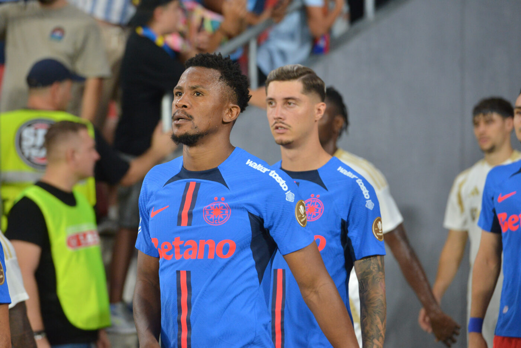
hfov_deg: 10.3
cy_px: 174
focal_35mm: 200
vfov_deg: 6.9
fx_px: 2896
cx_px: 260
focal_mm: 200
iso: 2000
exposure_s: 1/640
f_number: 4.5
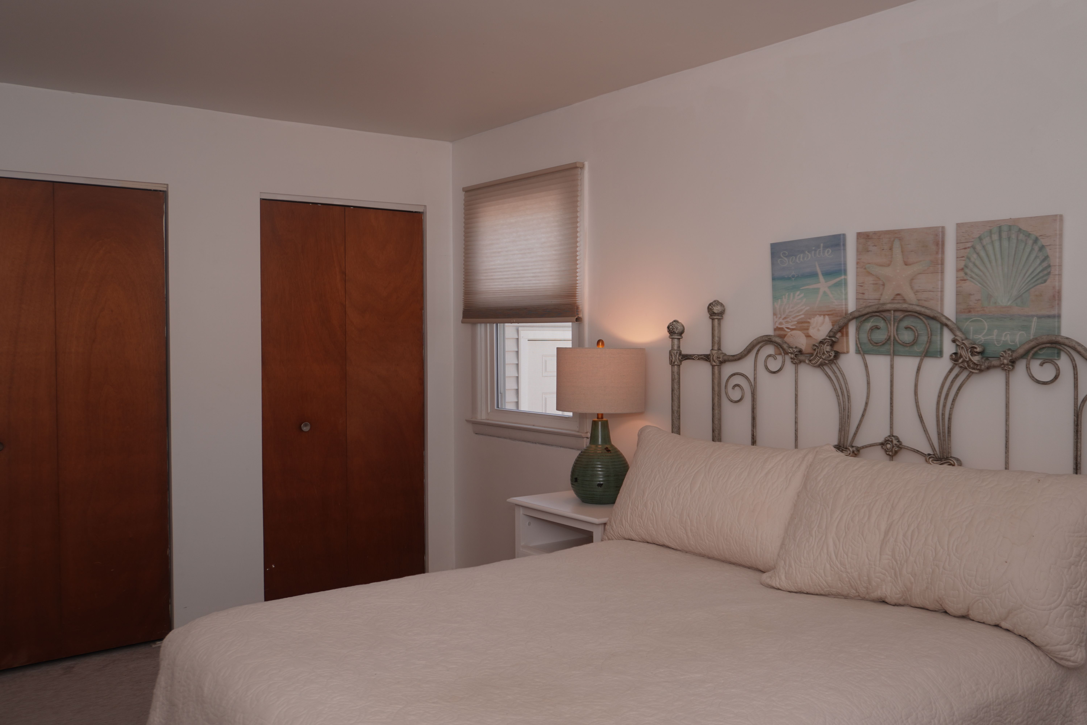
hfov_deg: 59.5
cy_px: 362
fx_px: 951
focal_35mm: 32
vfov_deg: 41.7
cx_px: 544
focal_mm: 21
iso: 64
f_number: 4
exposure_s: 1/60
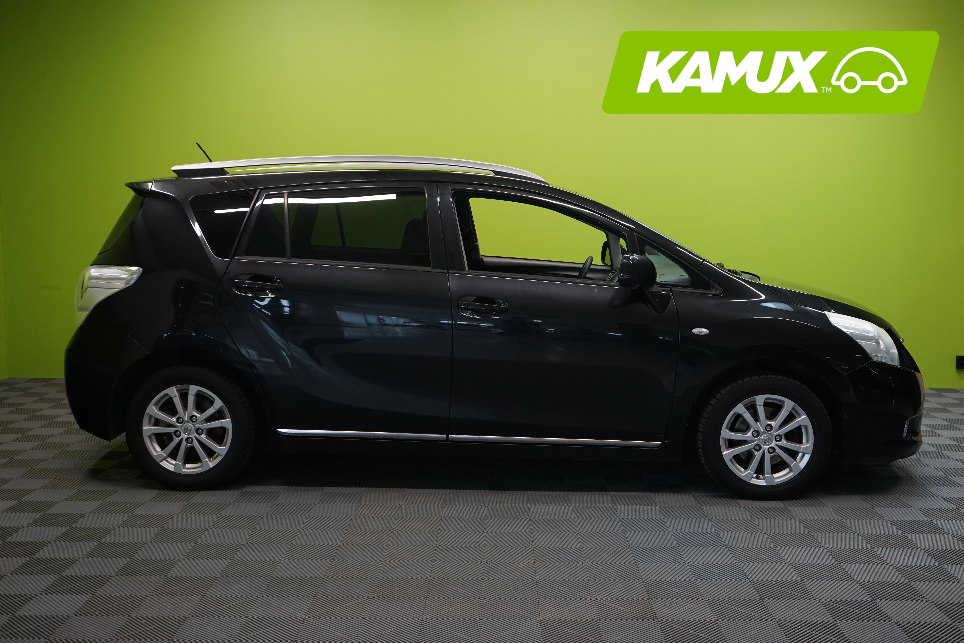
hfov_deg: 49.6
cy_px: 322
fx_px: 1044
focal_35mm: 39
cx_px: 482
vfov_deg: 34.2
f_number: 6.3
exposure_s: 1/30
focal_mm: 39
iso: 1250
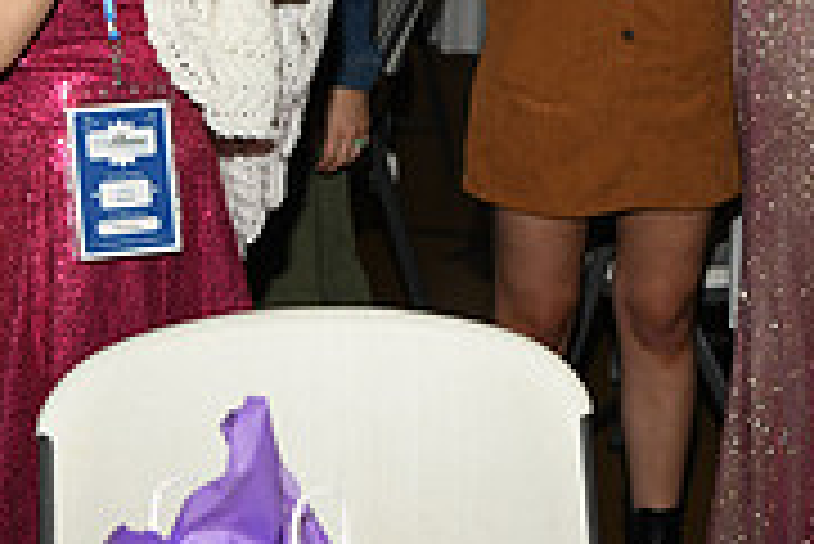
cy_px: -34
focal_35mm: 144
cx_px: 571
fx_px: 3259
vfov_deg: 9.5
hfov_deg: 14.2
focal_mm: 45
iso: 400
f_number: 5.6
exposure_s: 1/60
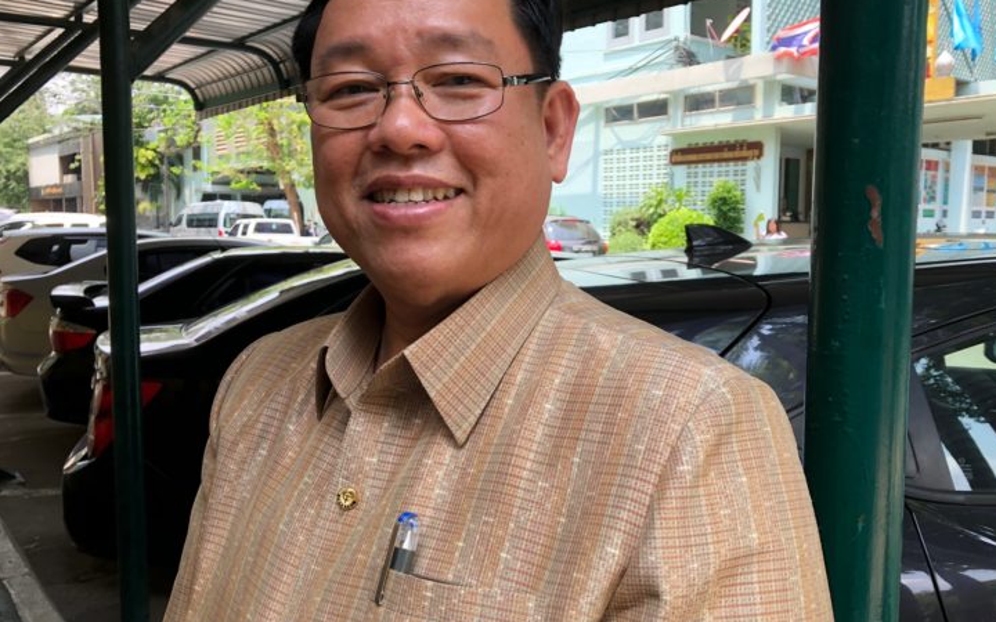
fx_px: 814
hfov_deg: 62.9
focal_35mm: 30
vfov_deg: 41.8
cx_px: 501
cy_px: 304
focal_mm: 3.99
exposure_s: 1/214
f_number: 1.8
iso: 20
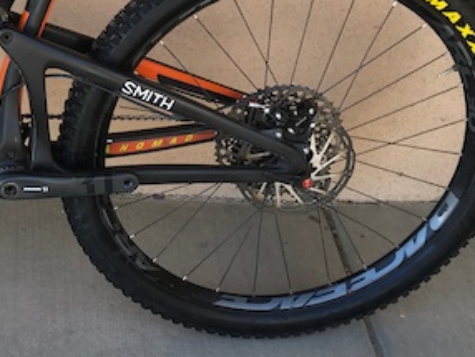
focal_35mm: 81
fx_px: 1112
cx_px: -91
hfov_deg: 22.3
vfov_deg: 18.0
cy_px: 48
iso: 32
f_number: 2.2
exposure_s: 1/120
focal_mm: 4.15
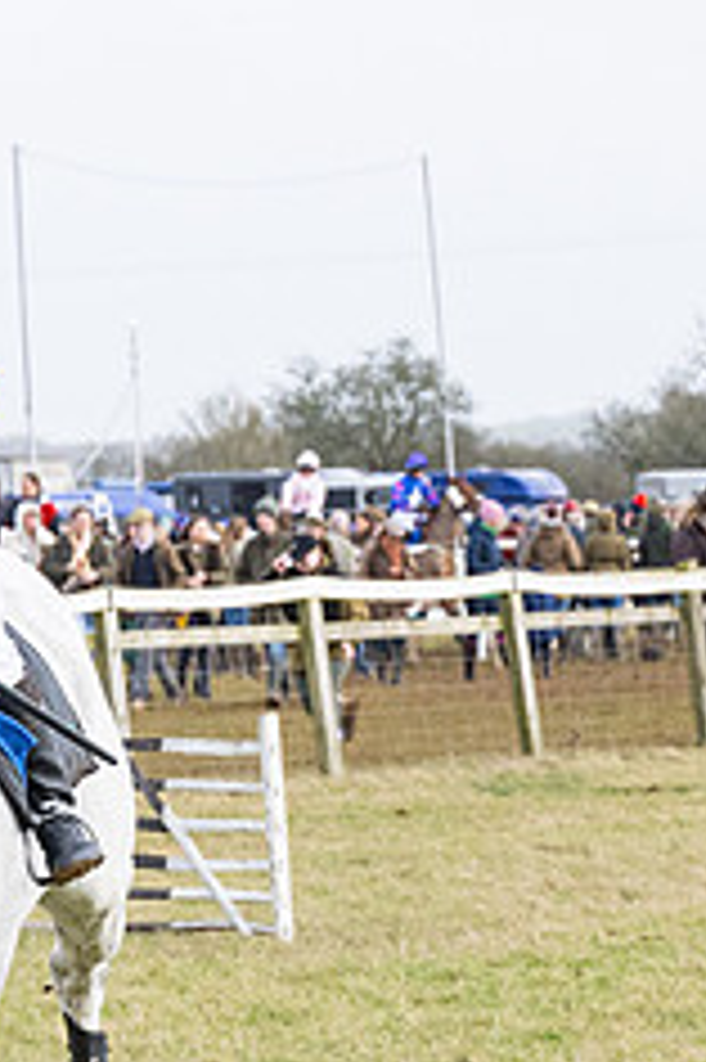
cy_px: 828
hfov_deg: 4.4
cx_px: -97
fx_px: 9102
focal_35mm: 309
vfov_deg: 6.7
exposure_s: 1/1600
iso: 800
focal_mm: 72
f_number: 5
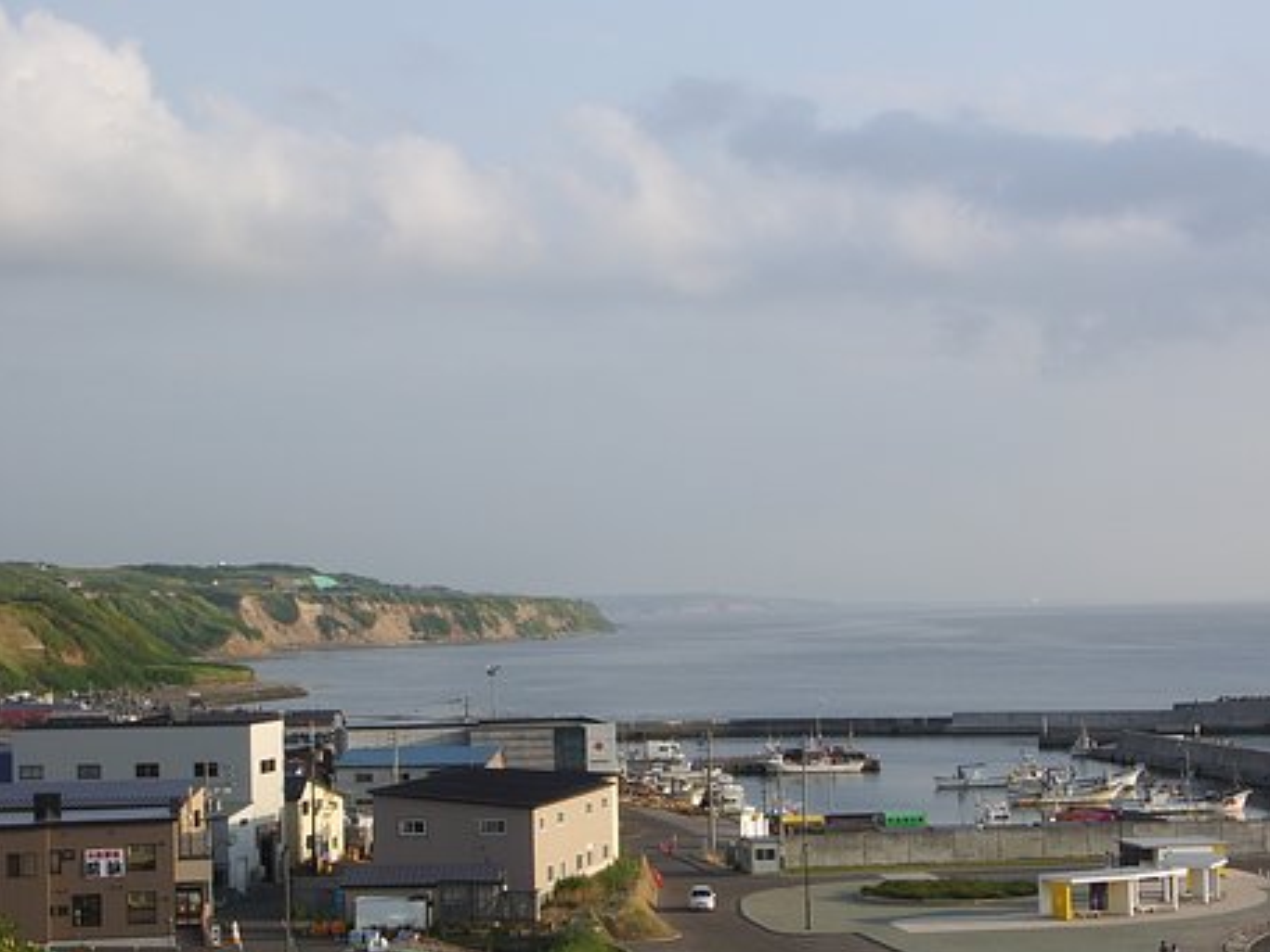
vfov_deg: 17.8
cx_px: 707
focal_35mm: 83
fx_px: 3045
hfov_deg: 23.5
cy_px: 532
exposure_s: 1/125
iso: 50
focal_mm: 12.2
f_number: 6.2
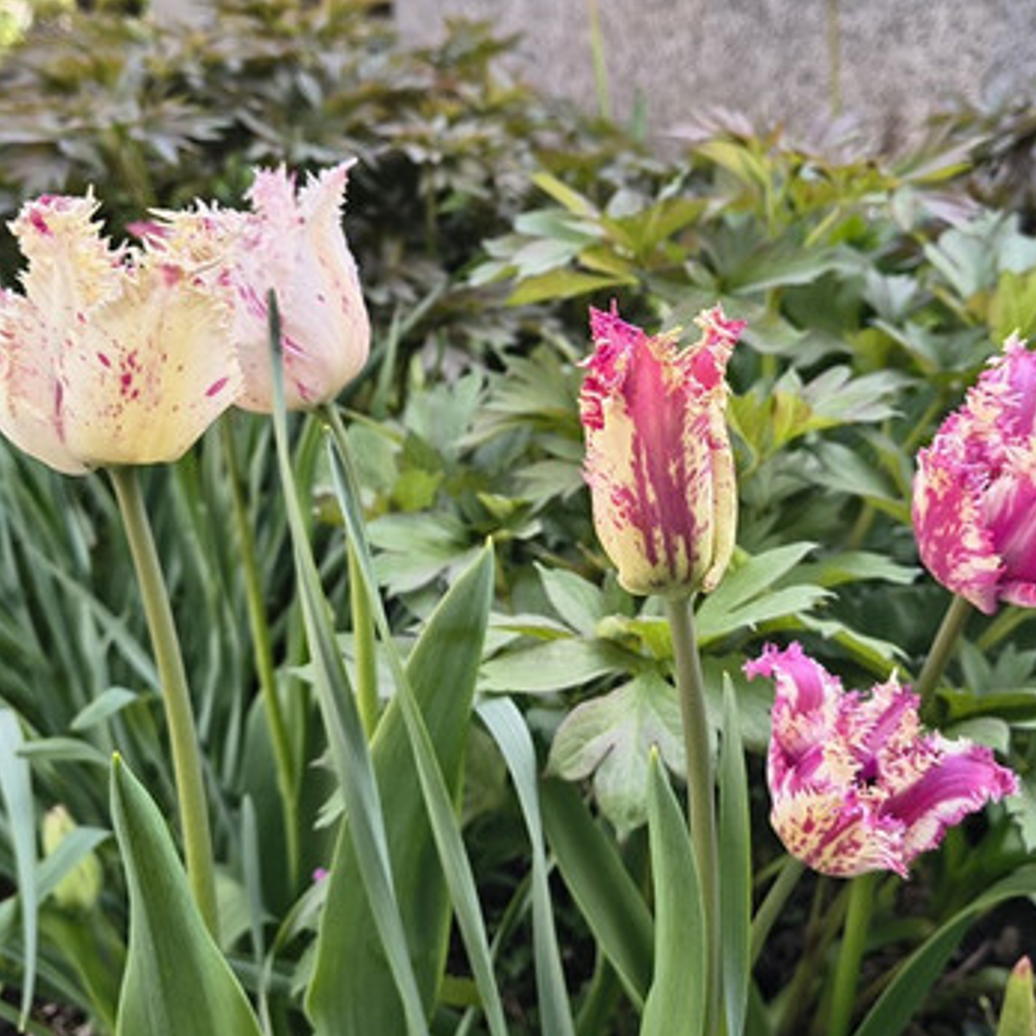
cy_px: 450
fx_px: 1321
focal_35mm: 39
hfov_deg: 42.8
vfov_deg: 42.7
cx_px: 557
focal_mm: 5.56
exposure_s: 1/206
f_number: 1.8
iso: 100
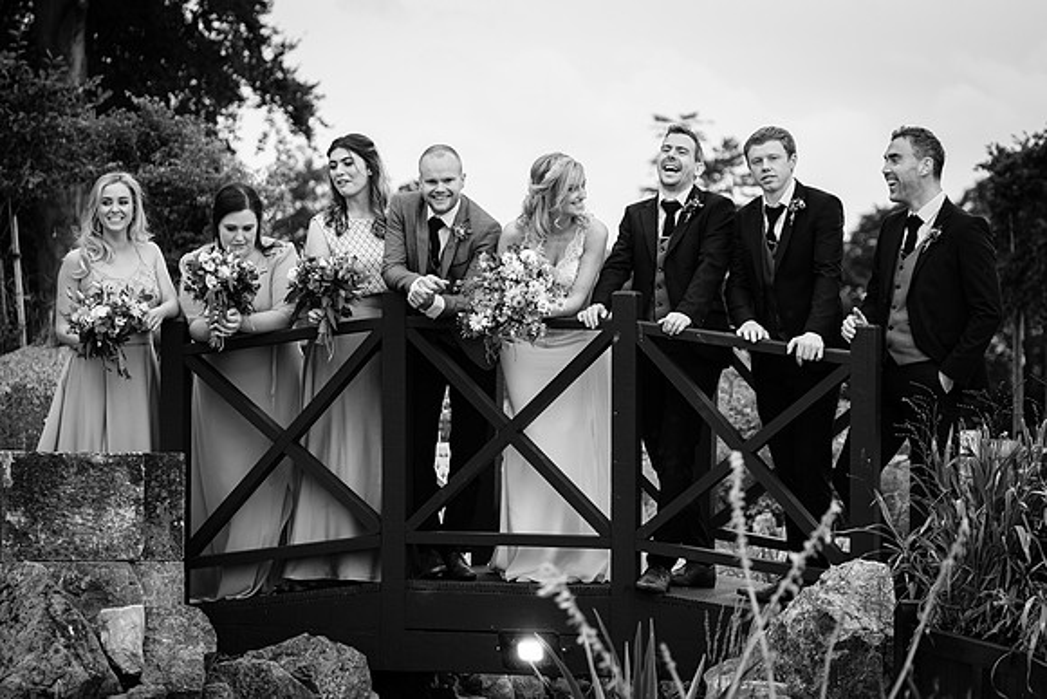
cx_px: 573
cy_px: 299
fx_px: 3546
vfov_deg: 11.2
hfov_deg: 16.8
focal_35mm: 122
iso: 200
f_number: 2.8
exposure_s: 1/250
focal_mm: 68.7
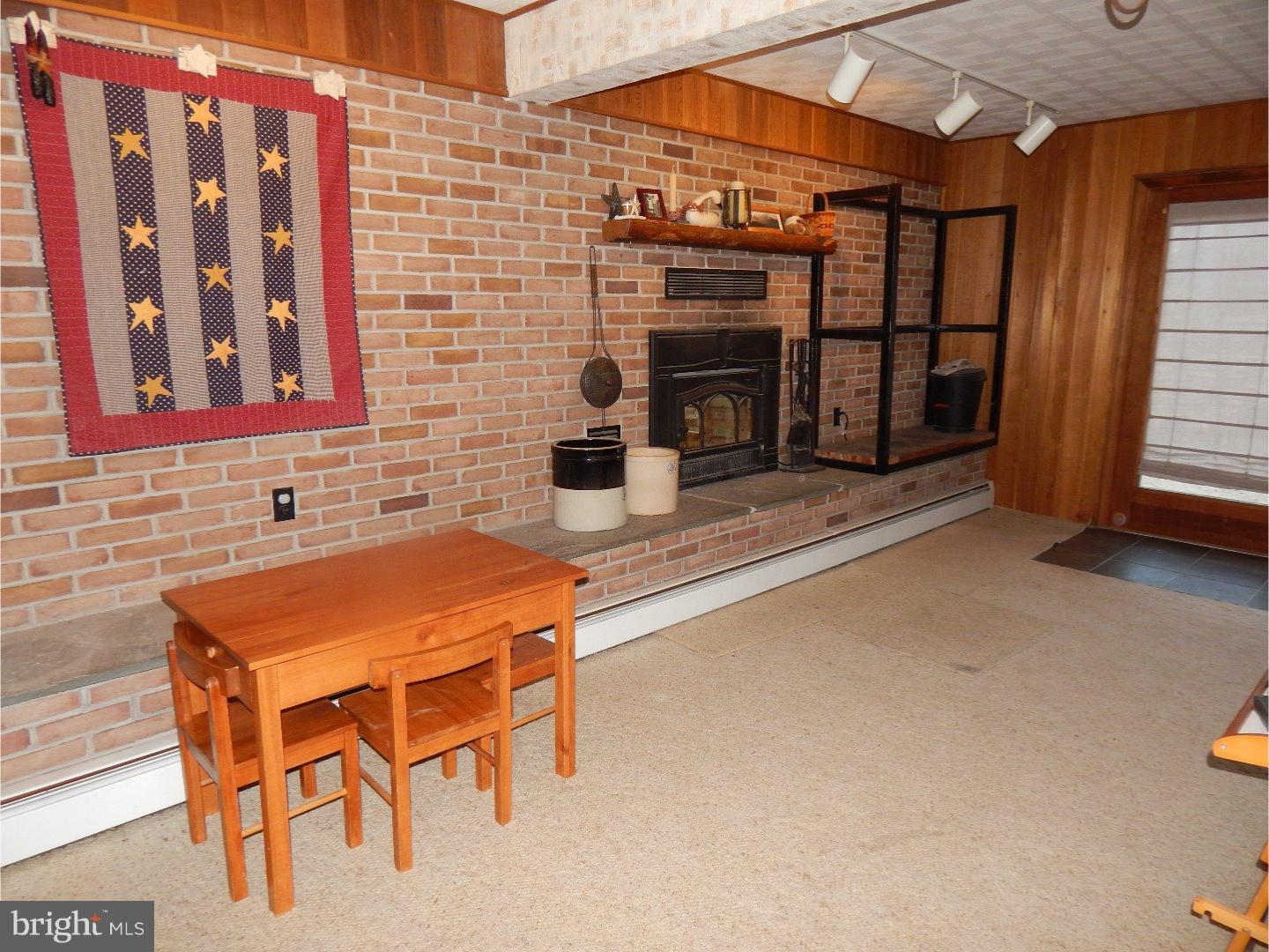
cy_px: 476
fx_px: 843
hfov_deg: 73.9
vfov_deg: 58.9
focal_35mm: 23
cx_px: 634
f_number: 3
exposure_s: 1/30
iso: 220
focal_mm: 4
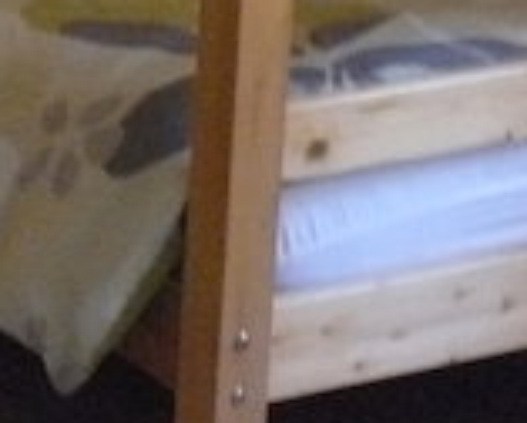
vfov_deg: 8.2
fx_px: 2795
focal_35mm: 179
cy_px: -483
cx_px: -705
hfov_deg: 9.6
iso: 400
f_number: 2.8
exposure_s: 1/13
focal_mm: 6
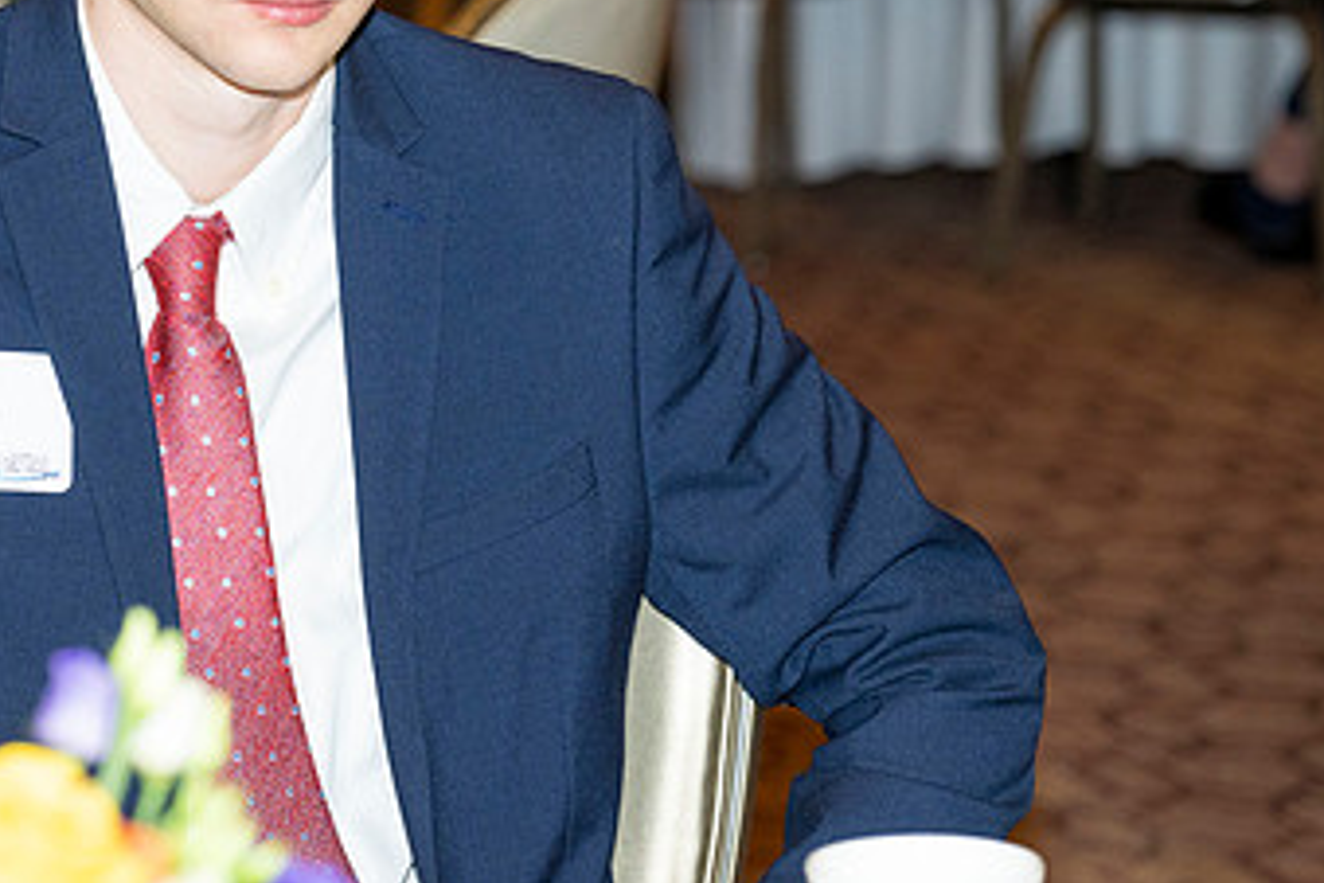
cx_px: 402
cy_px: 131
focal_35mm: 197
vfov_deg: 7.0
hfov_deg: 10.4
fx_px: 7245
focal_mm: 115
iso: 1000
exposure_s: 1/100
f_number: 5.6
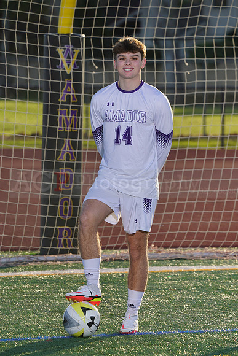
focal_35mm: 297
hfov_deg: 4.6
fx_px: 2943
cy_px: 178
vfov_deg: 6.9
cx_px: 119
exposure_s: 1/200
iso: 100
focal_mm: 297
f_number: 9
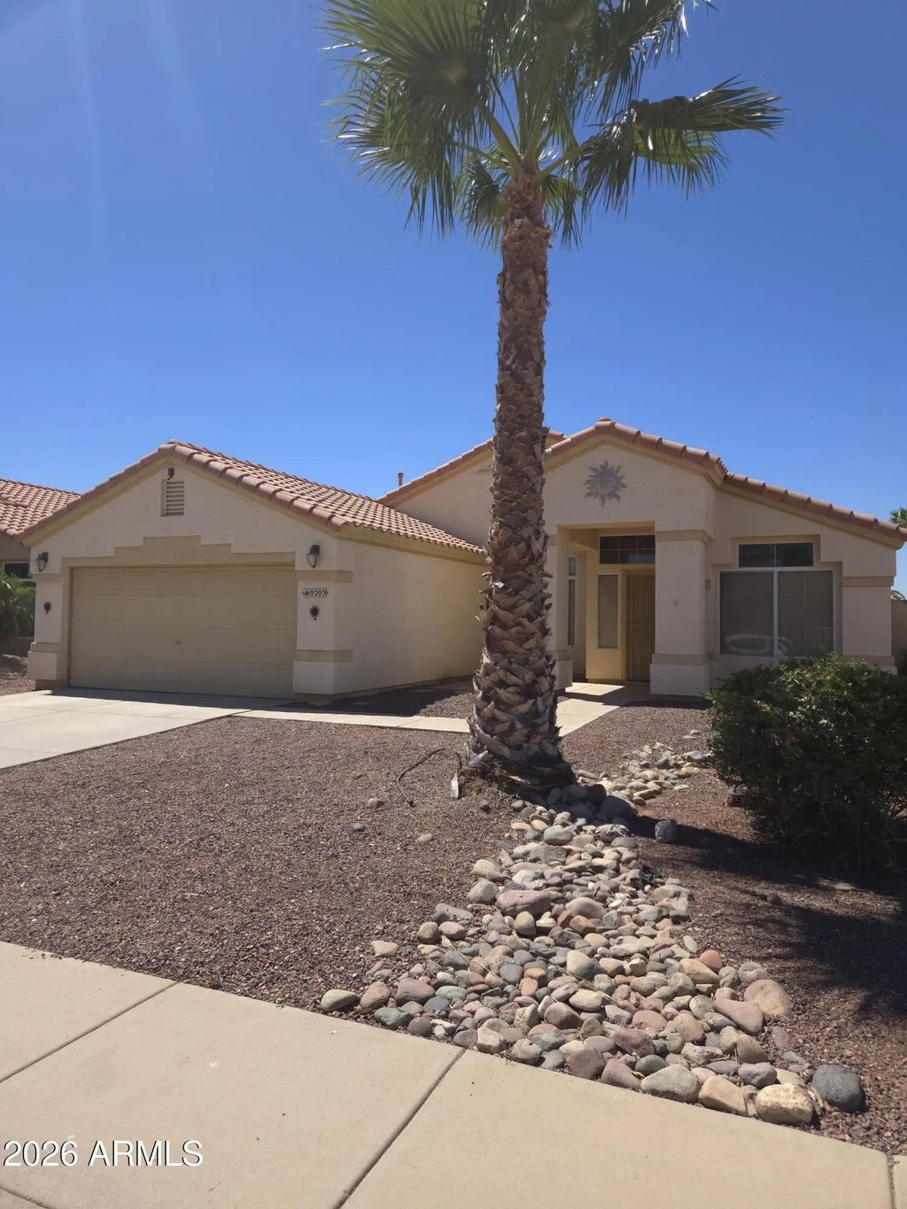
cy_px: 604
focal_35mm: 23
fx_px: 803
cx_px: 454
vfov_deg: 73.9
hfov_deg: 58.9
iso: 50
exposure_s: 1/2152
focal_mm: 5.4
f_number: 1.8
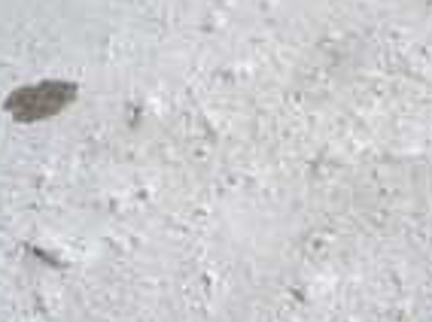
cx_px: 827
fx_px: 1321
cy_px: 118
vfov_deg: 13.9
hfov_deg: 15.4
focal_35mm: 106
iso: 160
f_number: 2
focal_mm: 4.5
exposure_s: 1/60
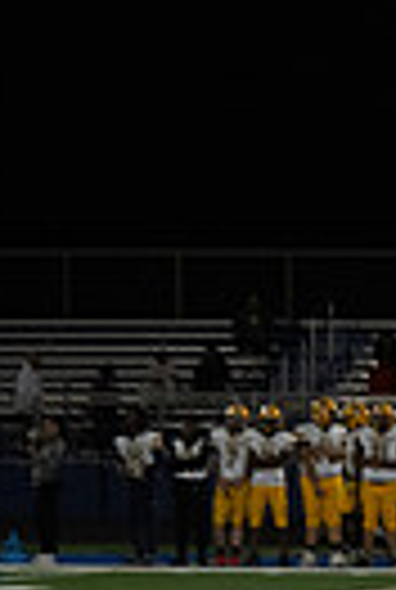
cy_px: 475
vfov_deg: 6.6
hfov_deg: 4.3
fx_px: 5071
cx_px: 1166
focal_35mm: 309
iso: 3200
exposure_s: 1/1250
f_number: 2.8
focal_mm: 70
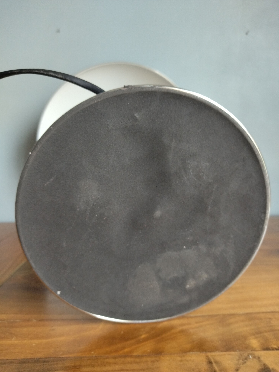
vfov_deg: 65.3
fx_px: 290
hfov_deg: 51.4
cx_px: 140
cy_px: 186
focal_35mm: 27
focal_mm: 4.74
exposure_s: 1/33
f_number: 1.79
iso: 147
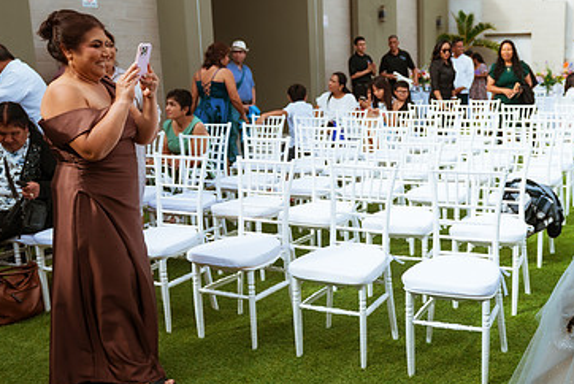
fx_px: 670
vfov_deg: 31.9
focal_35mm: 42
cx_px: 380
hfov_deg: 45.7
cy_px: 199
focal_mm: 24
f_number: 2.8
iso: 100
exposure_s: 1/1250
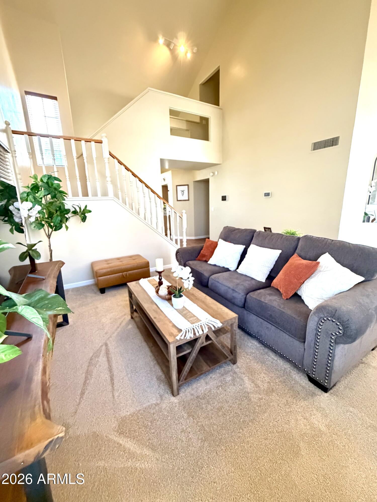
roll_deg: +2.2
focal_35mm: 14
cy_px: 251
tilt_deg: -12.1
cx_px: 188
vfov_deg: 102.1
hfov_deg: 85.7
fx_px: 203
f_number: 2.2
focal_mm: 2.22
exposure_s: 1/60
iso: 1000
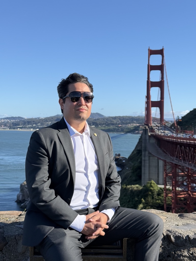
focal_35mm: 48
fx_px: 362
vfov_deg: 39.6
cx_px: 98
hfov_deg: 30.3
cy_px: 130
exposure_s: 1/4098
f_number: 1.78
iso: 64
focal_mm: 6.76
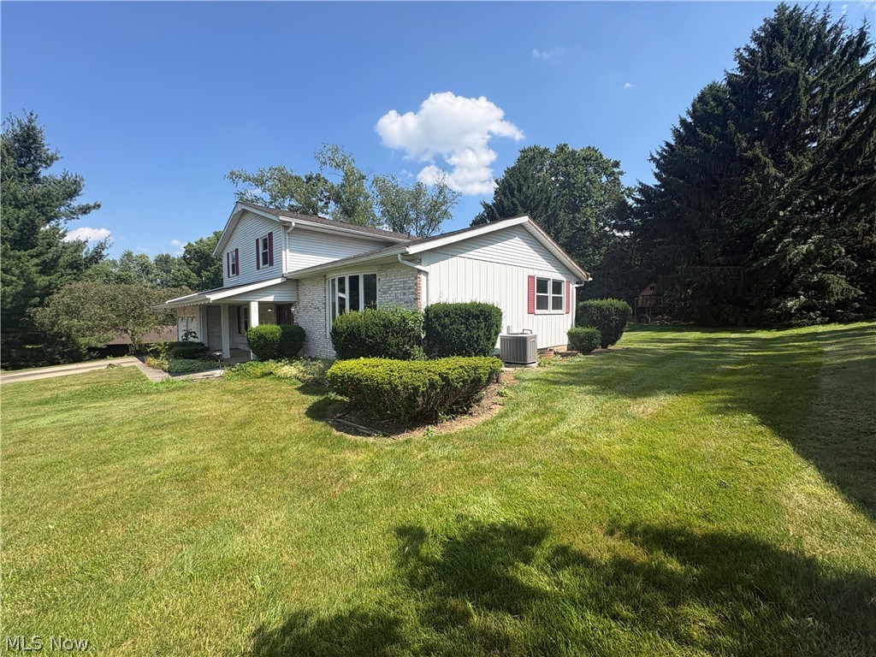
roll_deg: +1.2
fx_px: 354
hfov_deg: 102.1
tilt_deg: -2.2
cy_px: 328
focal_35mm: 14
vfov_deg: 85.7
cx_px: 438
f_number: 2.2
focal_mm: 2.22
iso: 40
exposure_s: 1/1299
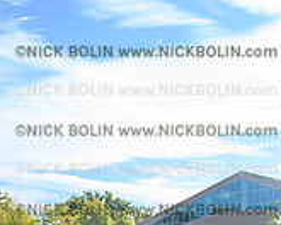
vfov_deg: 17.6
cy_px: 327
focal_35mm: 79
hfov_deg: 20.8
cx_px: 412
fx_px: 657
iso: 200
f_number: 5
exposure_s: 1/800
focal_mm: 24
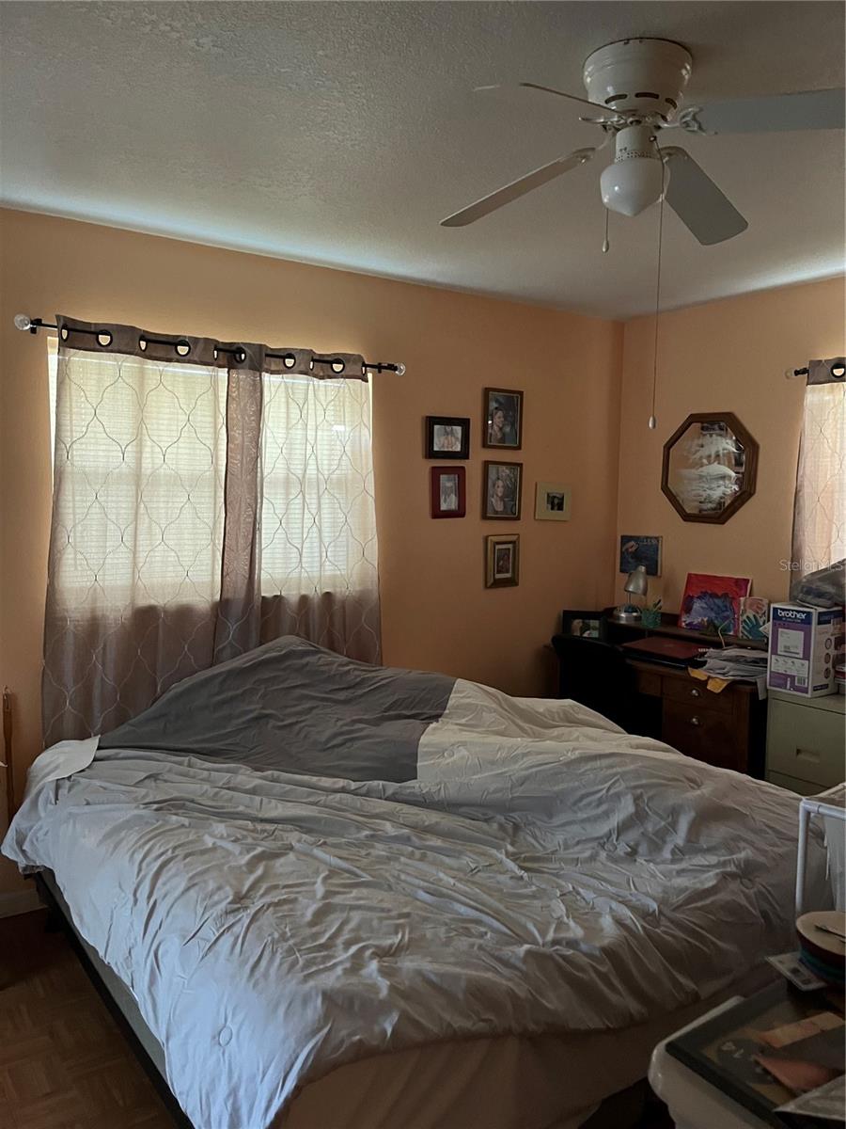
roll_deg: +0.7
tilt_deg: -5.9
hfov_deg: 53.1
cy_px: 564
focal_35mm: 26
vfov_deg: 67.3
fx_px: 847
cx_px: 423
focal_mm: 5.1
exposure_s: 1/30
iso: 500
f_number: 1.6
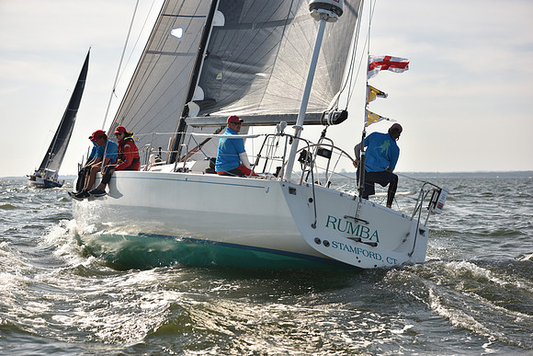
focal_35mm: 70
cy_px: 178
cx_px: 266
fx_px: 1037
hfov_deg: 28.8
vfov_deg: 19.5
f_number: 4.5
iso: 250
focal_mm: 70
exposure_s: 1/1000
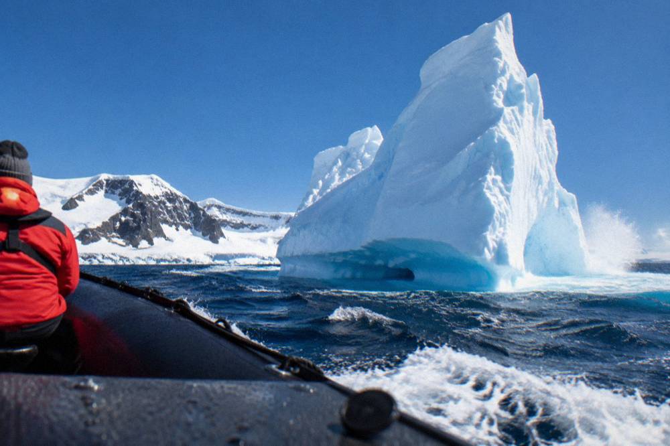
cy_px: 223
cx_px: 335
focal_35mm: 37
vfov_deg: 35.9
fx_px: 688
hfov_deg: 51.9
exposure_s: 1/250
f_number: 9
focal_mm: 37
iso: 320
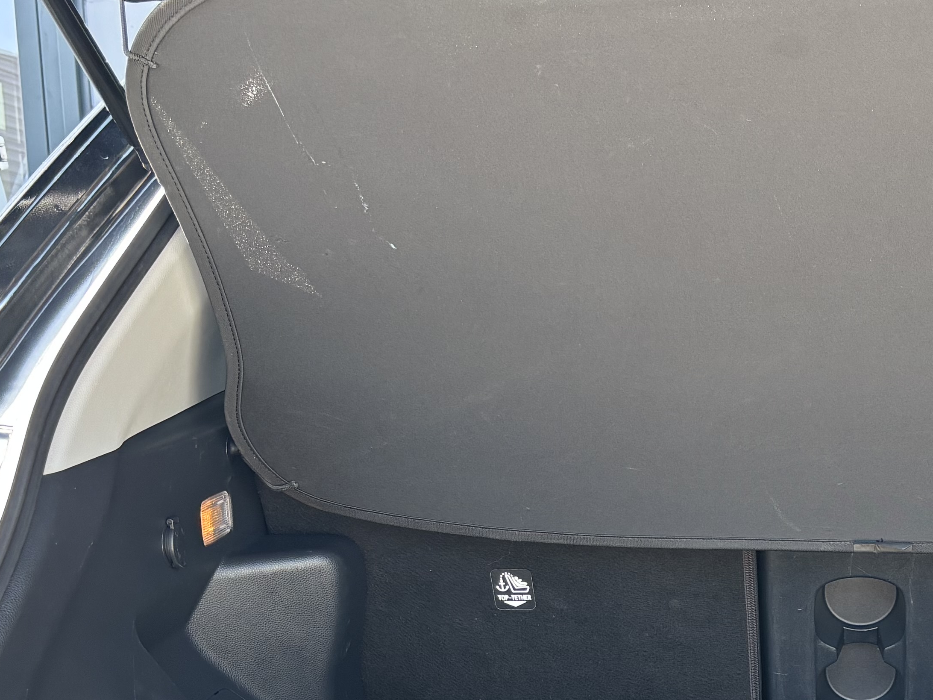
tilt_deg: -8.9
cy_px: 721
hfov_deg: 27.3
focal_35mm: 68
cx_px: 872
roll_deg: -0.2
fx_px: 1833
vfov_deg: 20.8
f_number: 1.6
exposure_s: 1/126
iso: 50
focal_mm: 5.96
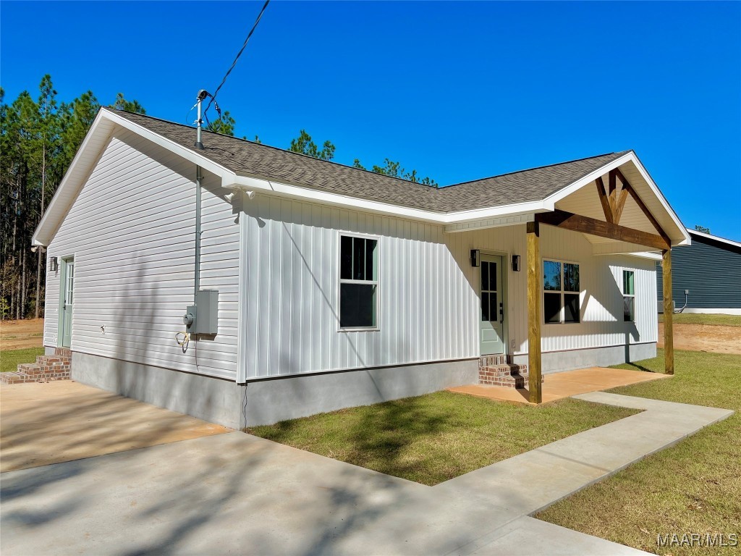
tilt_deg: +4.8
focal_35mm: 26
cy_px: 278
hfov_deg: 67.3
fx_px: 557
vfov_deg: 53.1
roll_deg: -0.2
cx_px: 370
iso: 50
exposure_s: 1/11364
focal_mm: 5.7
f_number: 1.5
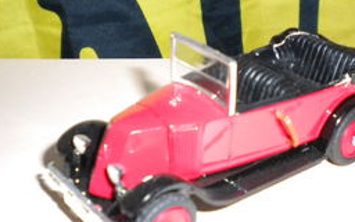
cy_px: 176
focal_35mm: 58
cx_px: 215
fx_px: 561
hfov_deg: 35.0
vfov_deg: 22.1
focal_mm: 6.3
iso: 400
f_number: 3.1
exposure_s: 1/30
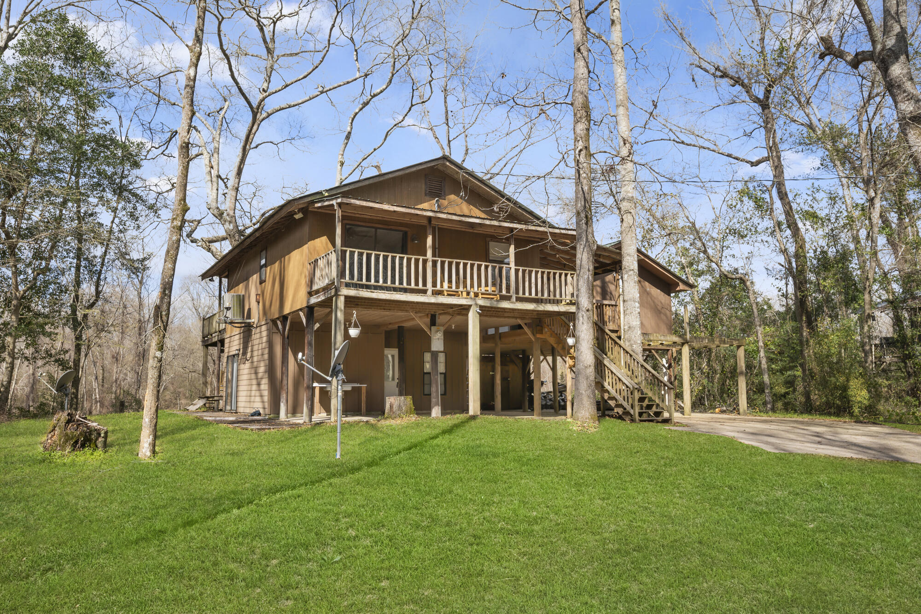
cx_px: 460
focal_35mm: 27
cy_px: 307
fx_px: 691
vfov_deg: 47.9
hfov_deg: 67.4
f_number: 11
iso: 200
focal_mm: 27
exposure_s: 1/125
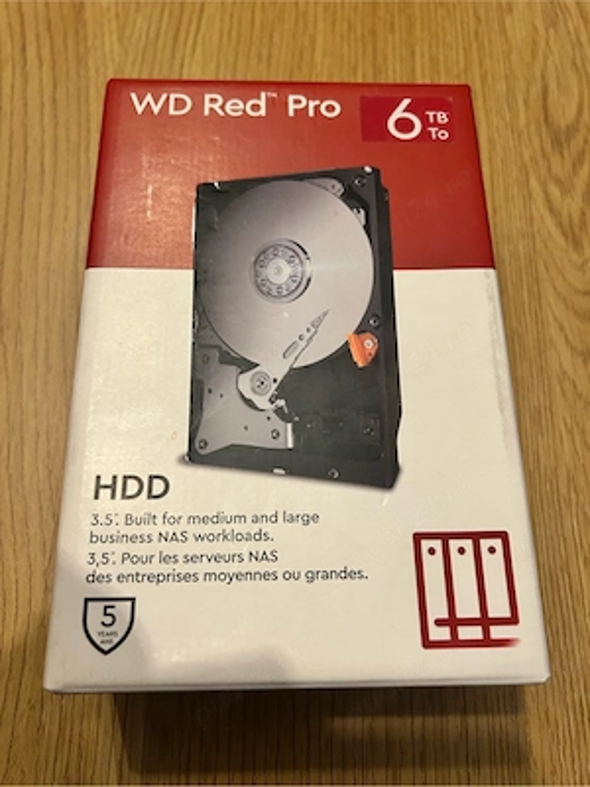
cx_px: 295
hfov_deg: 53.1
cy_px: 394
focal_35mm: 26
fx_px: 591
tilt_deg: -71.2
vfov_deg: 67.3
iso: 200
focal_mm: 5.7
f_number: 1.5
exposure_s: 1/50
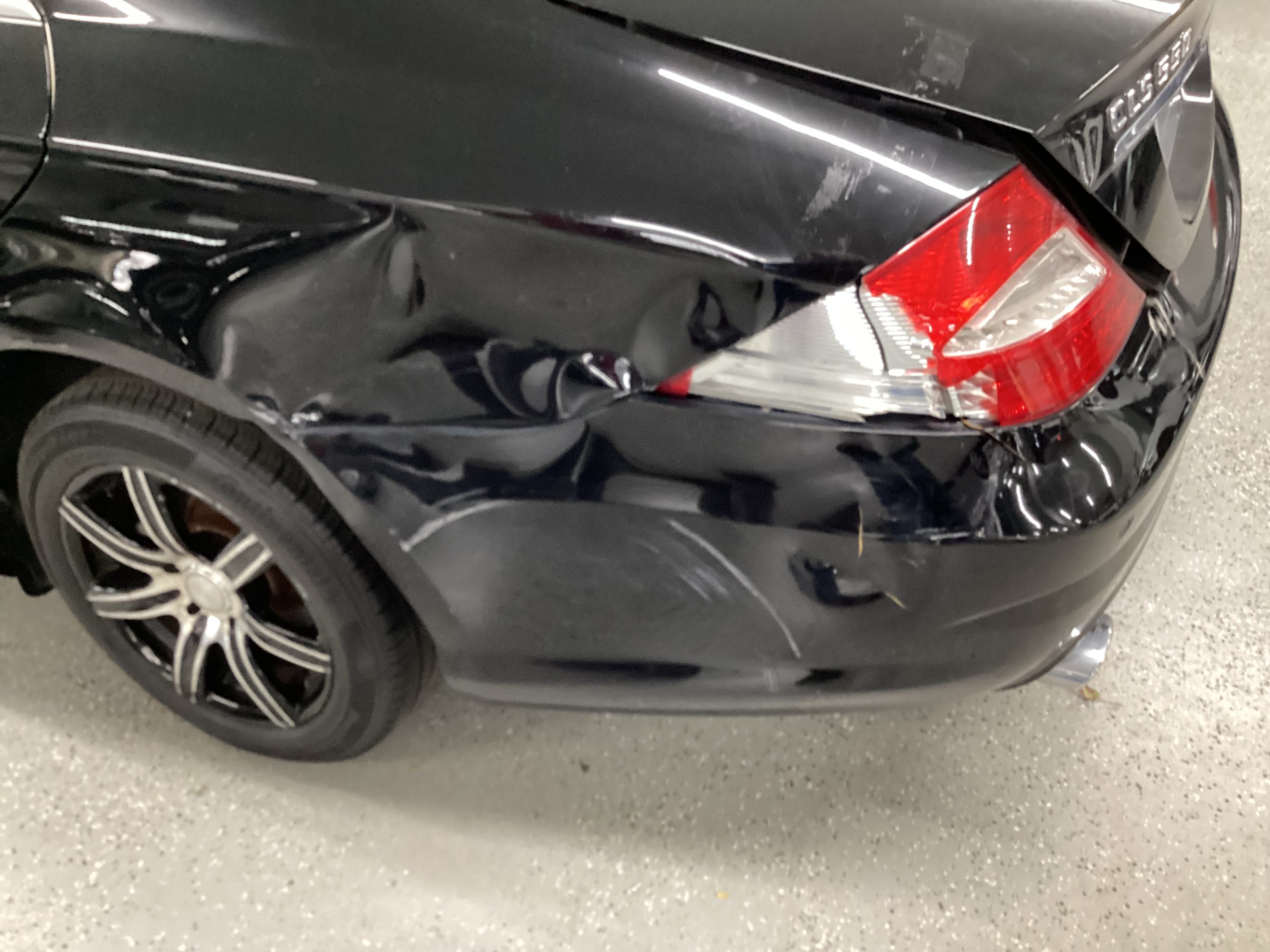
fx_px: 1137
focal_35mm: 31
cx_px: 635
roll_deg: +0.7
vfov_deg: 45.4
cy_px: 476
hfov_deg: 58.4
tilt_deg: -38.7
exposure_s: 1/25
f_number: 2.4
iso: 400
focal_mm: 3.3
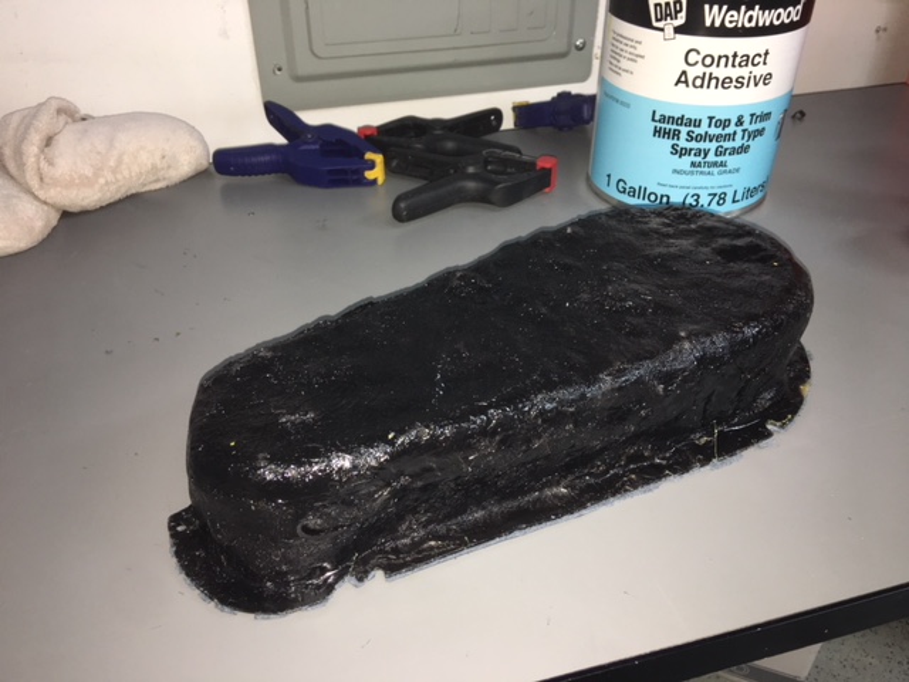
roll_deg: -0.1
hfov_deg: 61.7
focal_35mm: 29
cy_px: 341
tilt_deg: -35.9
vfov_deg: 48.2
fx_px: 762
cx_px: 454
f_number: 2.2
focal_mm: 4.15
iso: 50
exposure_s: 1/20
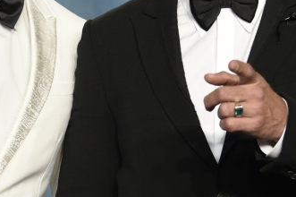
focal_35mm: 254
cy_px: 148
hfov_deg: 8.1
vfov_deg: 5.4
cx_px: 61
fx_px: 2086
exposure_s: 1/500
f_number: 3.2
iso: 800
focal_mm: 70
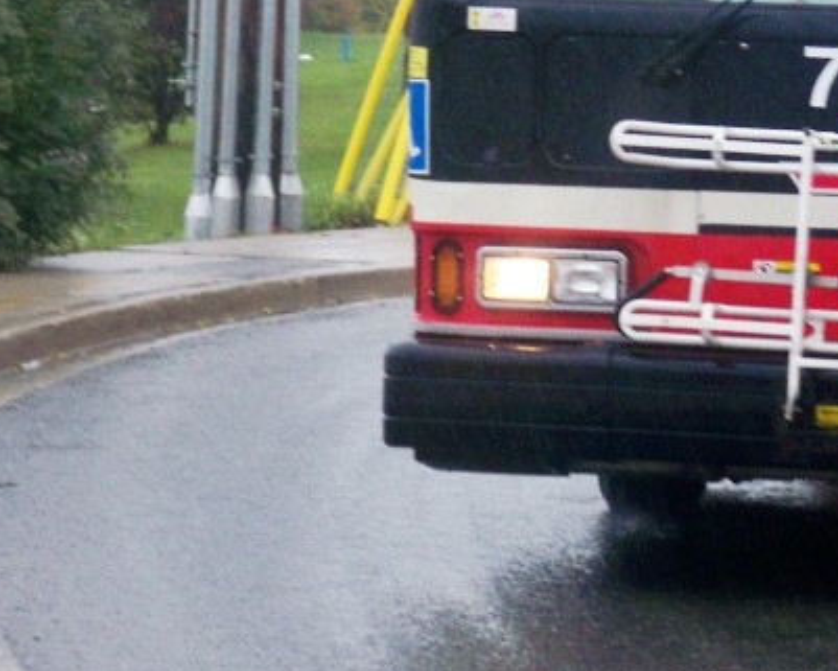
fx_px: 5259
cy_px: 13
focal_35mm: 212
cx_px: 1003
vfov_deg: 7.3
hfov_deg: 9.0
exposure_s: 1/80
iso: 320
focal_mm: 15.1
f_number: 5.1
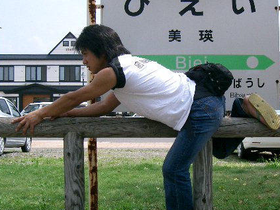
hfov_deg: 32.5
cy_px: 122
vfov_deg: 24.8
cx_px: 184
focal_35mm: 59
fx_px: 477
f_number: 4.8
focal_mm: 8
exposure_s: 1/640
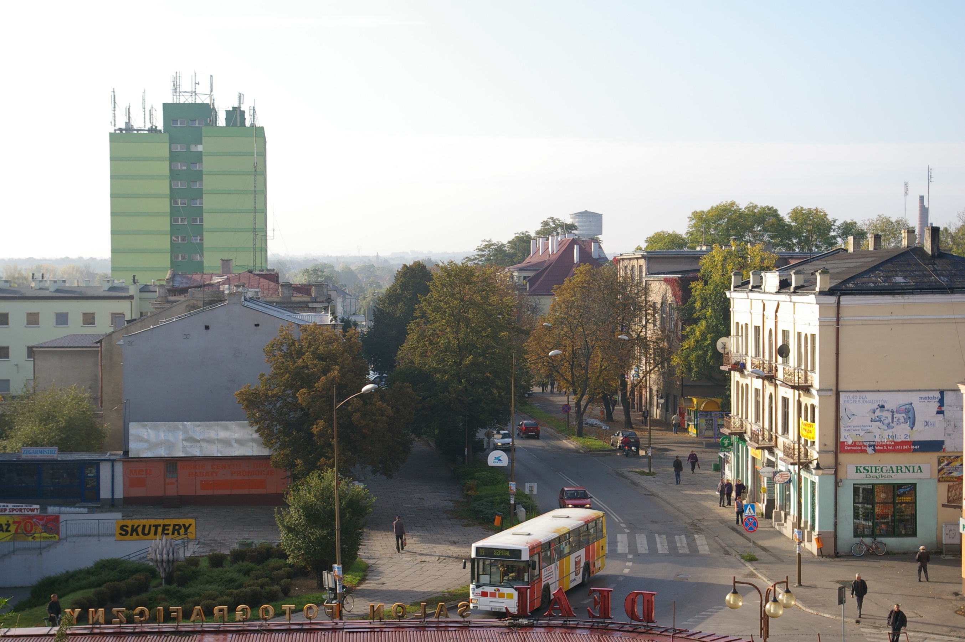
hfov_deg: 31.2
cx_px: 482
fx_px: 1727
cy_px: 321
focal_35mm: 64
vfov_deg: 21.0
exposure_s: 1/250
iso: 200
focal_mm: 43
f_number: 8
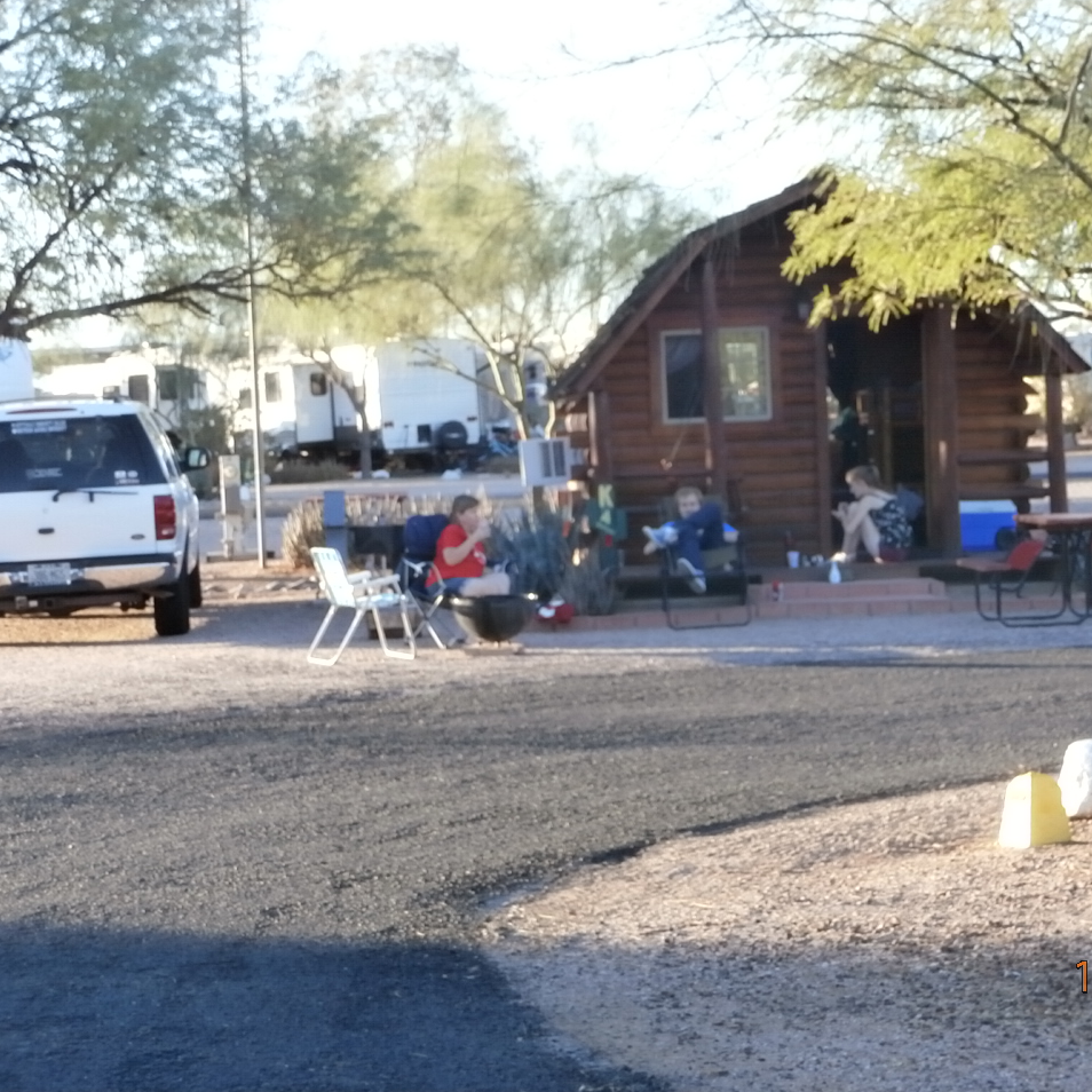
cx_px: 658
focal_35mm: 102
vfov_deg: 17.1
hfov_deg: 17.0
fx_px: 3640
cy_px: 544
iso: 100
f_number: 5
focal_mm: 15.16
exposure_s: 1/60
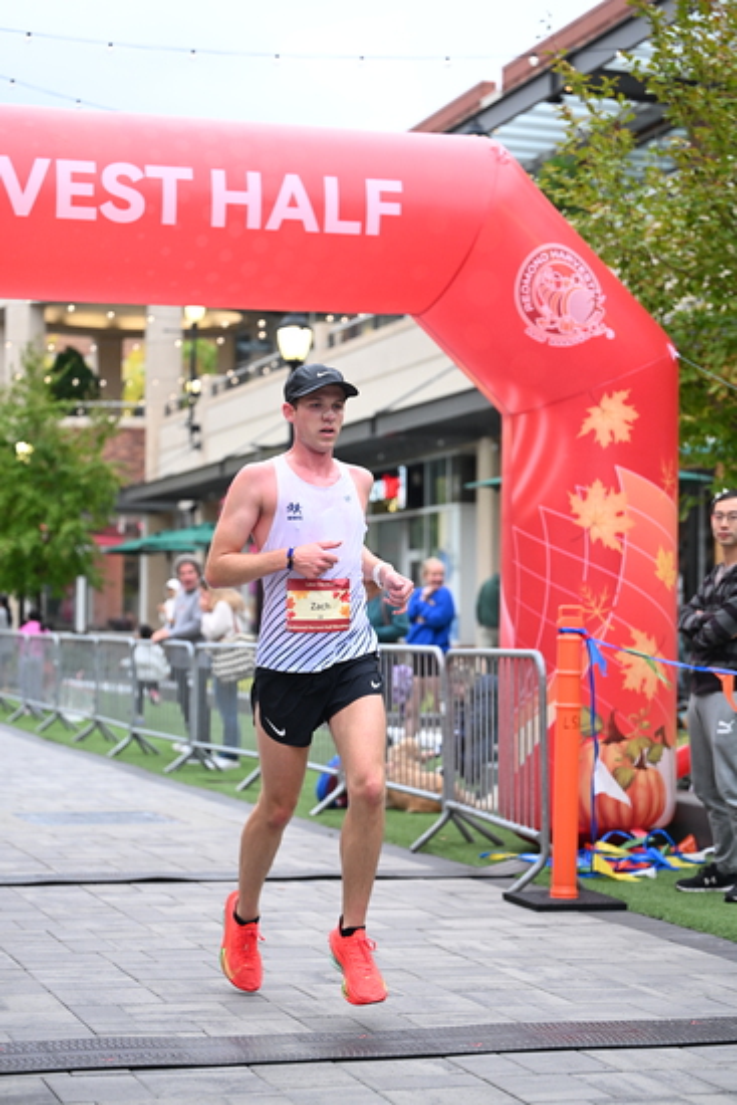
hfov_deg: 19.5
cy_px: 552
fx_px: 2148
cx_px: 368
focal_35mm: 70
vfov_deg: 28.8
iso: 1600
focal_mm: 70
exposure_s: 1/800
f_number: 2.8
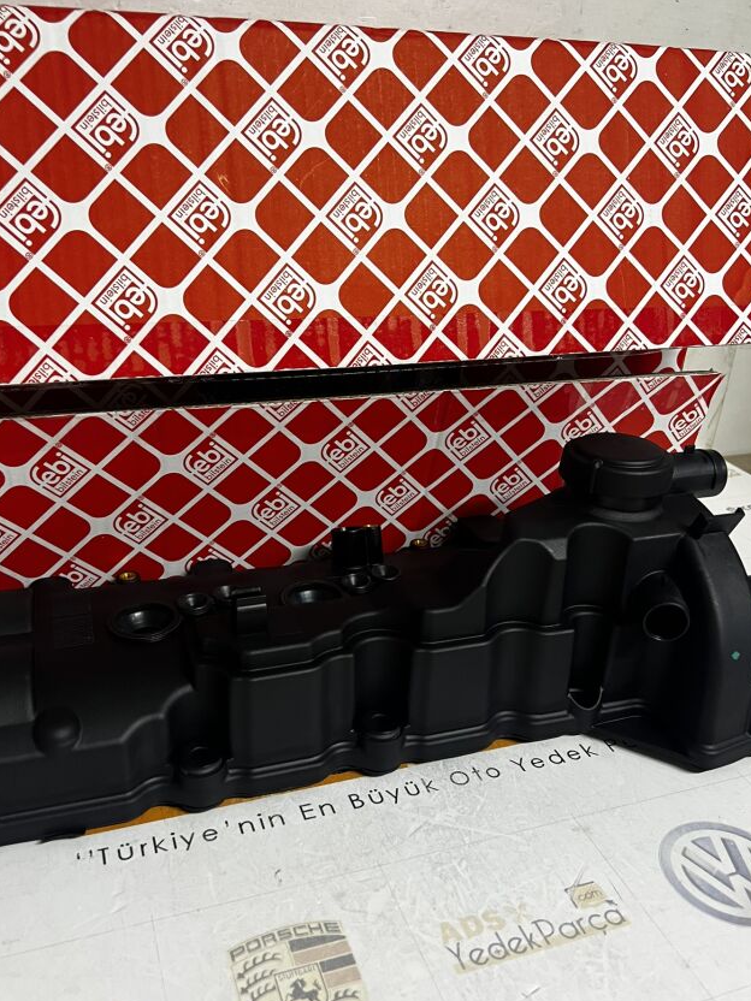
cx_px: 353
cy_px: 537
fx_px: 868
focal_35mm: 30
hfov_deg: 46.8
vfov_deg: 59.9
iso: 125
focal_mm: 5.7
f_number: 1.5
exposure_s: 1/50
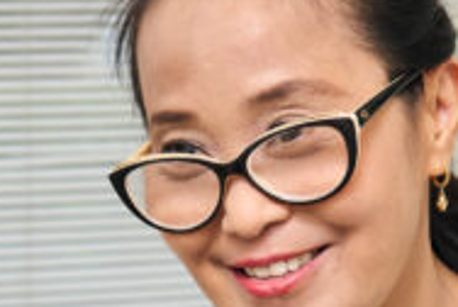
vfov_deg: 6.1
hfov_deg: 9.2
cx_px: 431
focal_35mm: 223
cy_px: 428
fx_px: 2841
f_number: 3.5
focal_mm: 41
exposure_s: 1/250
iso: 250
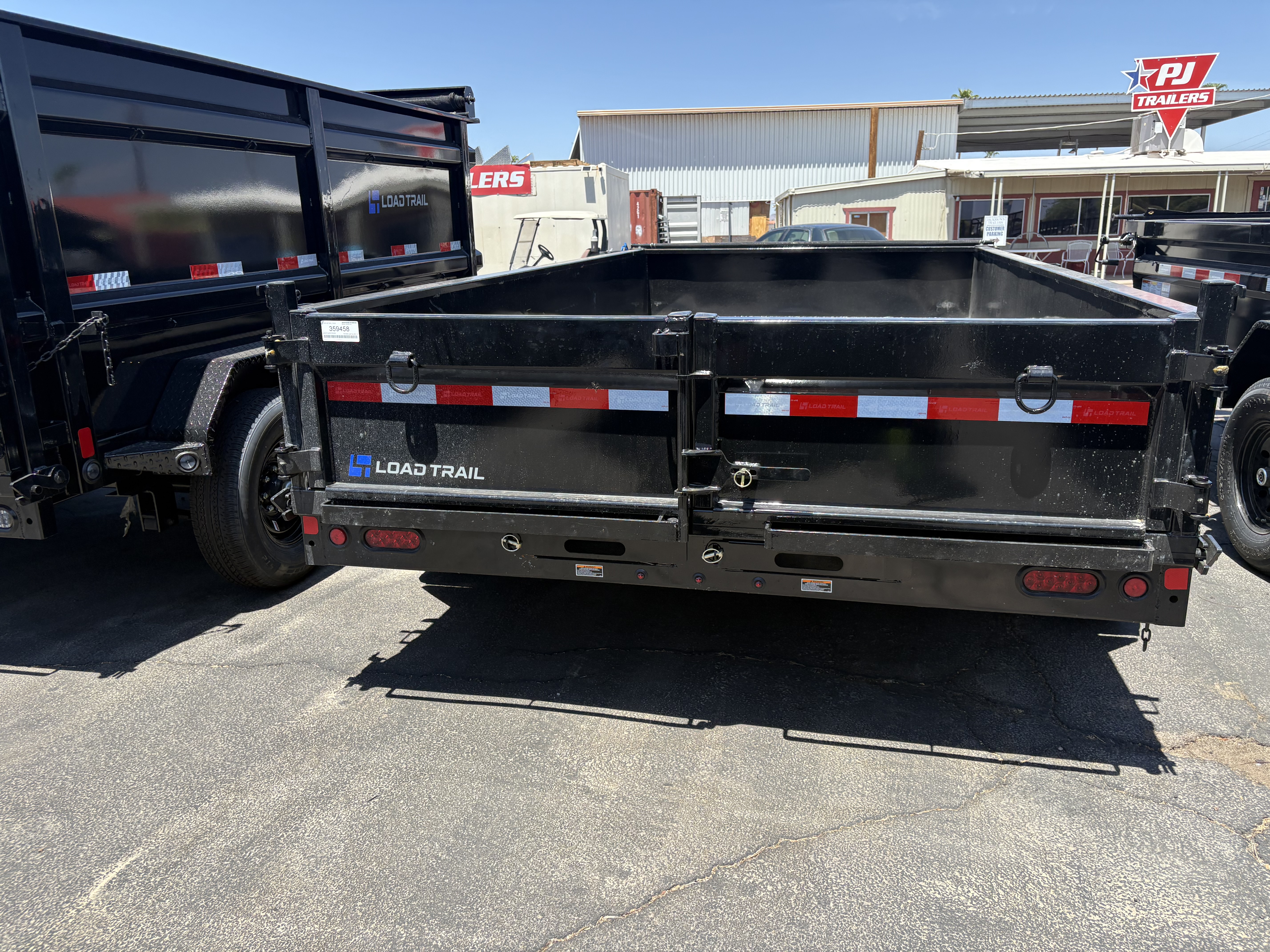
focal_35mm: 26
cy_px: 476
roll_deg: +1.9
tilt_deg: -13.9
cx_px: 635
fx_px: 954
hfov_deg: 67.3
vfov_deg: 53.1
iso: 50
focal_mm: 5.96
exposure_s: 1/1263
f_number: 1.6
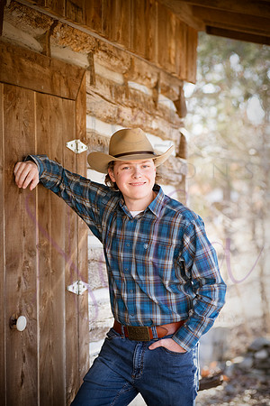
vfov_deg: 19.5
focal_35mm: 105
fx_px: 1181
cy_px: 203
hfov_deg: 13.0
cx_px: 135
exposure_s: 1/500
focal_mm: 105
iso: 800
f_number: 4
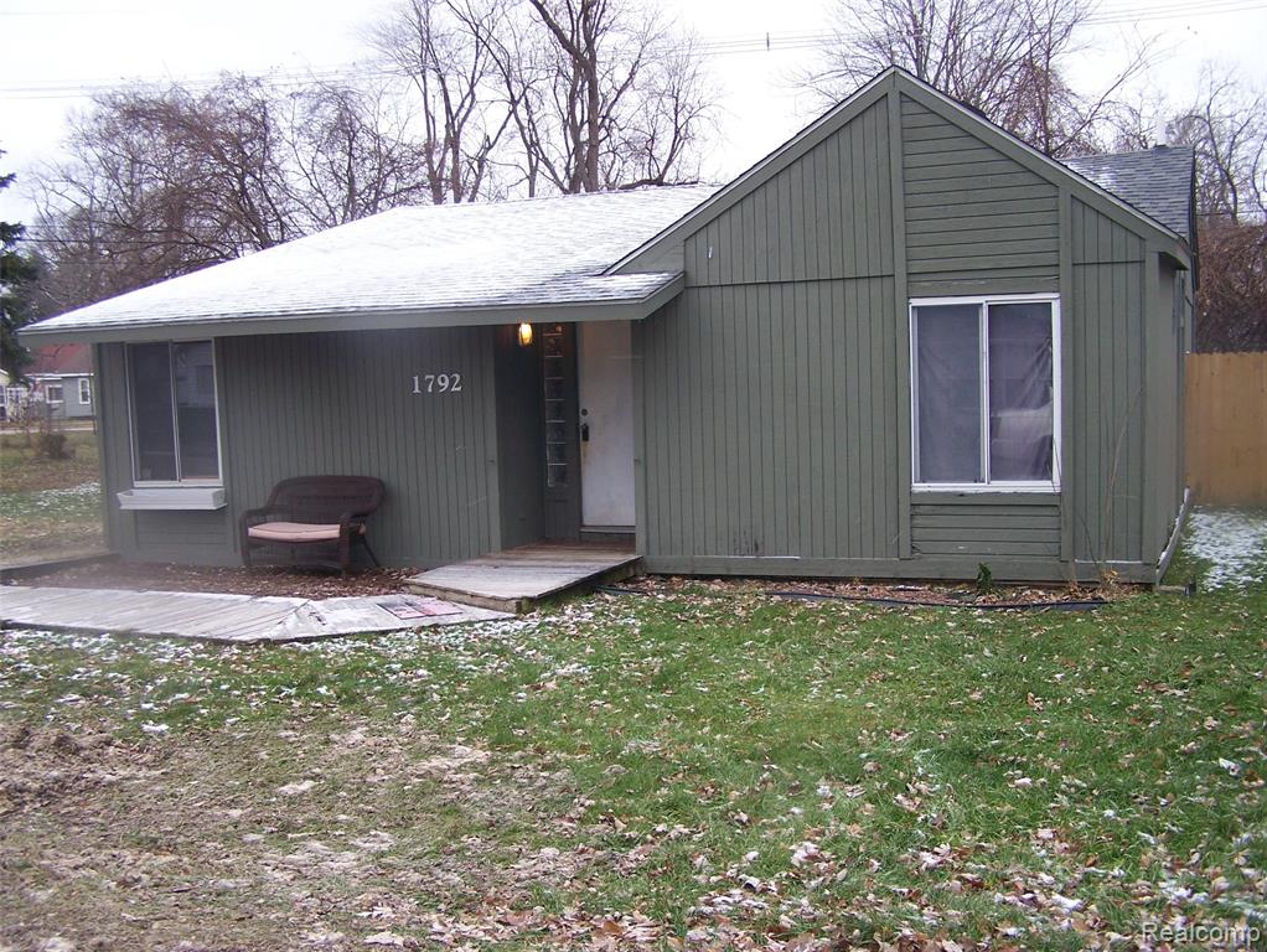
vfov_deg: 37.8
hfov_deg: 48.9
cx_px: 634
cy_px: 476
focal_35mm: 38
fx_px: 1392
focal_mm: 6.3
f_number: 2.8
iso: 80
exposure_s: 1/100
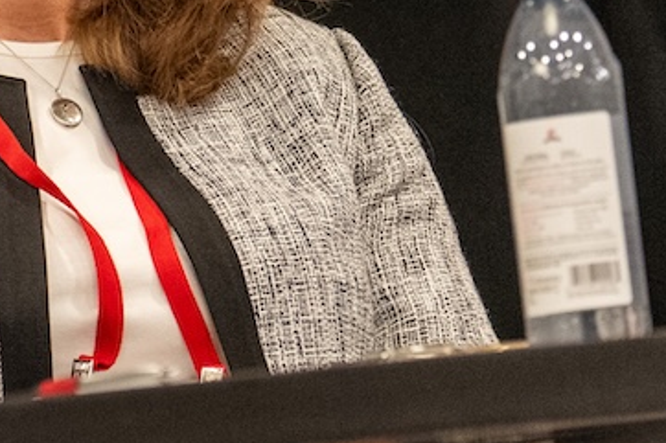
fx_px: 13110
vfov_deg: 1.9
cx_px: 134
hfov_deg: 2.9
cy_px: -29
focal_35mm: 709
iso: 3200
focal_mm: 143
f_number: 2.8
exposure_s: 1/250
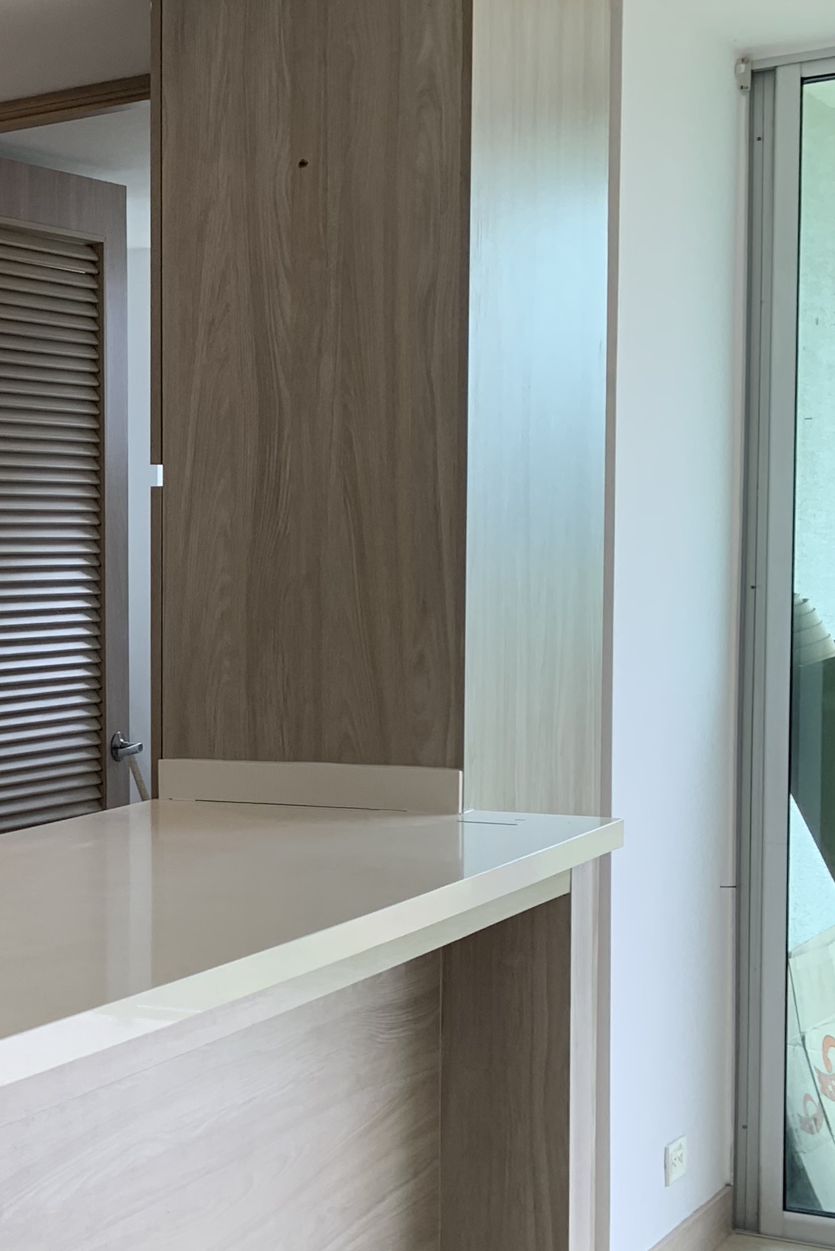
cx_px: -550
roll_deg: +1.3
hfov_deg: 18.6
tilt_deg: -4.4
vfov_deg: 32.7
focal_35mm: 61
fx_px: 2121
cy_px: 785
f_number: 1.8
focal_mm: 4.25
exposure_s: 1/121
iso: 40
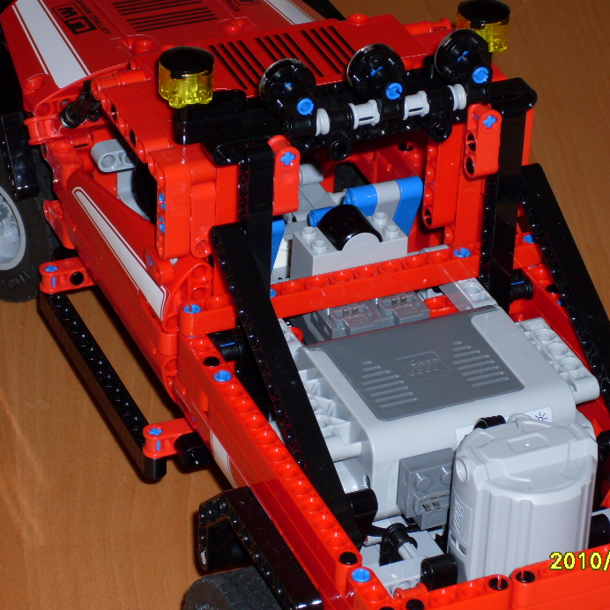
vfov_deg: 11.7
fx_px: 2971
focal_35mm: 149
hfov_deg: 11.7
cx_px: 353
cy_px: 288
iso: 100
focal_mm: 18.9
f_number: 5.2
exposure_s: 1/60
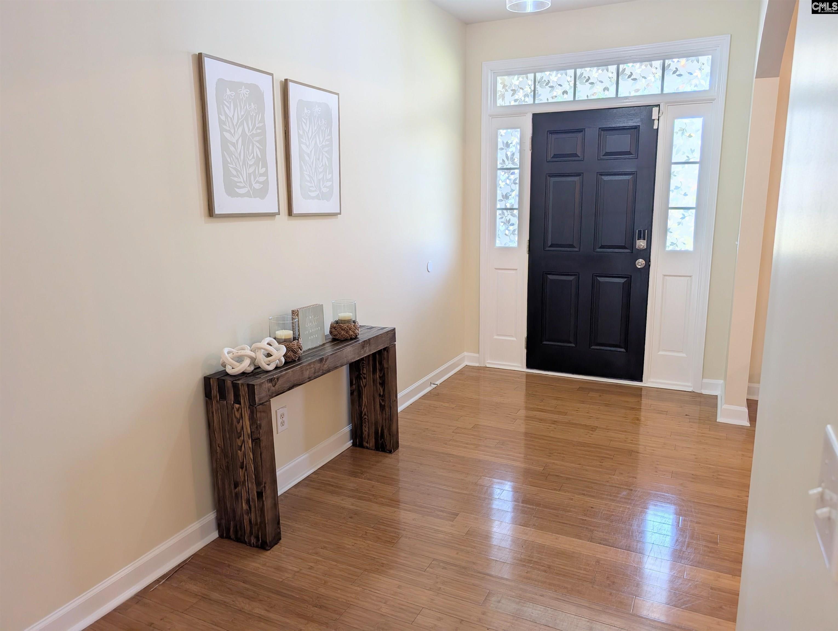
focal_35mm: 24
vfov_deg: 56.9
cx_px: 419
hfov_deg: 71.5
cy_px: 316
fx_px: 582
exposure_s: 1/192
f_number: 1.68
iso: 30
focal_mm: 6.9
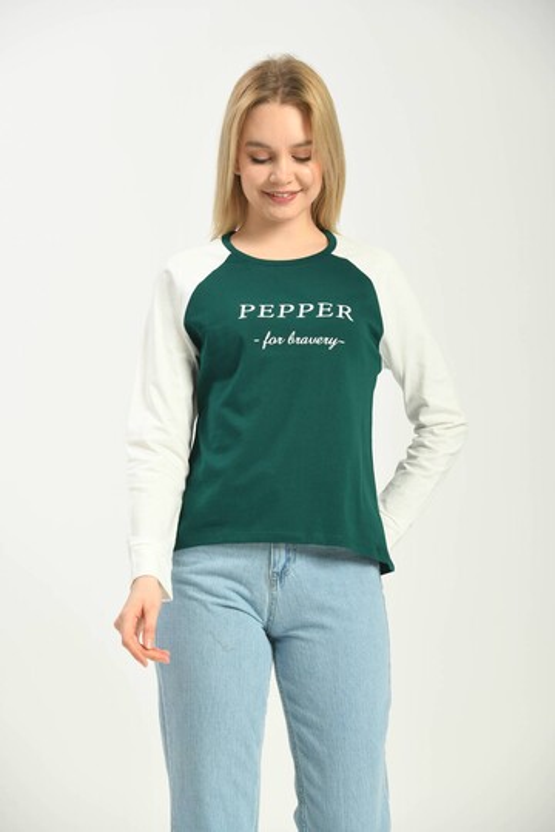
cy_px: 416
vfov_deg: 16.4
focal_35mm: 125
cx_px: 278
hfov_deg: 11.0
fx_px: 2890
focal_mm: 125
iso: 100
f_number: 6.3
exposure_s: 1/160
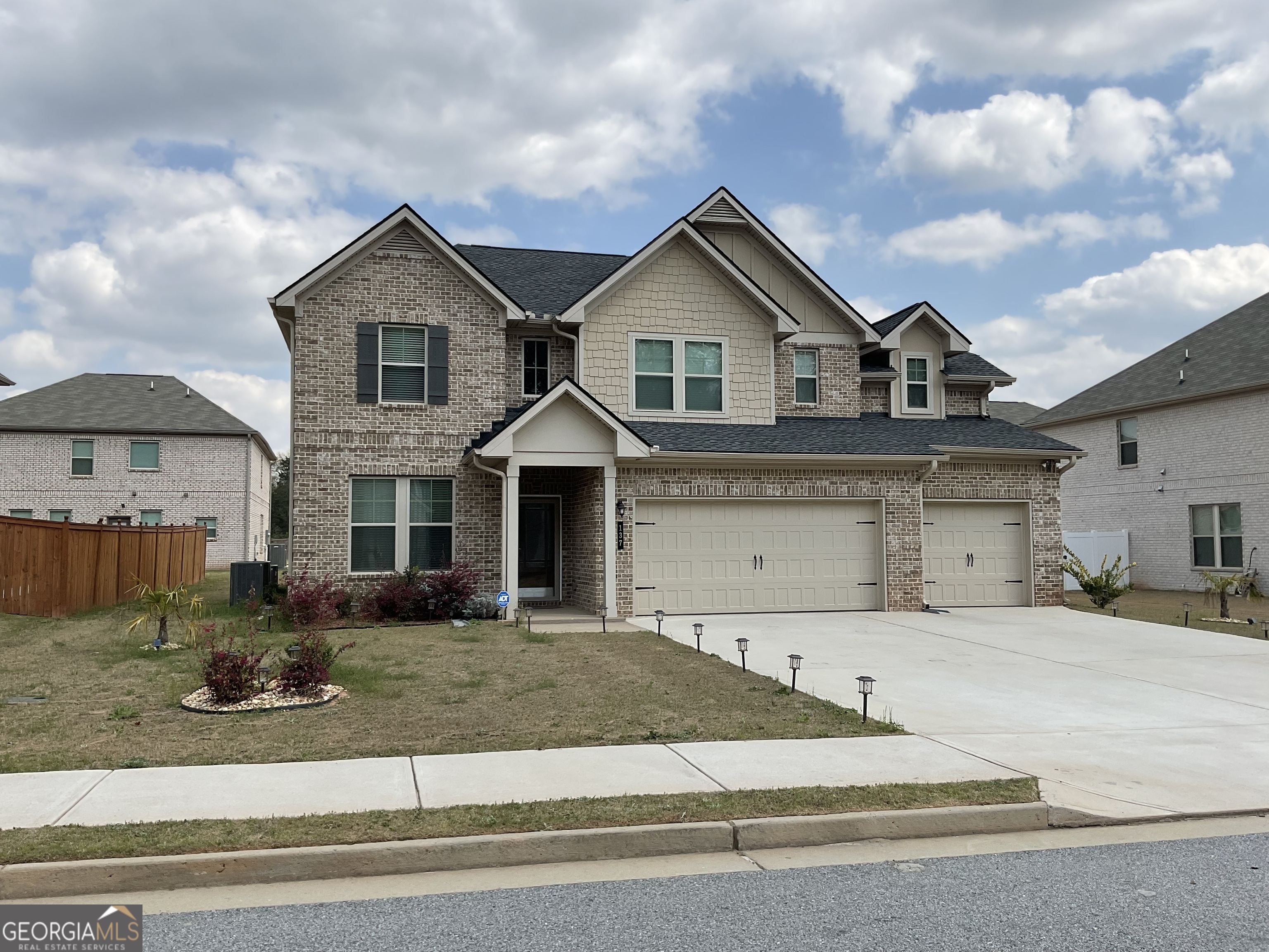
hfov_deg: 61.7
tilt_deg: +3.8
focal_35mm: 29
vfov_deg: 48.2
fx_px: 1063
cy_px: 476
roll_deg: +1.0
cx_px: 634
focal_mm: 3
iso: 16
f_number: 1.8
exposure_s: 1/2320
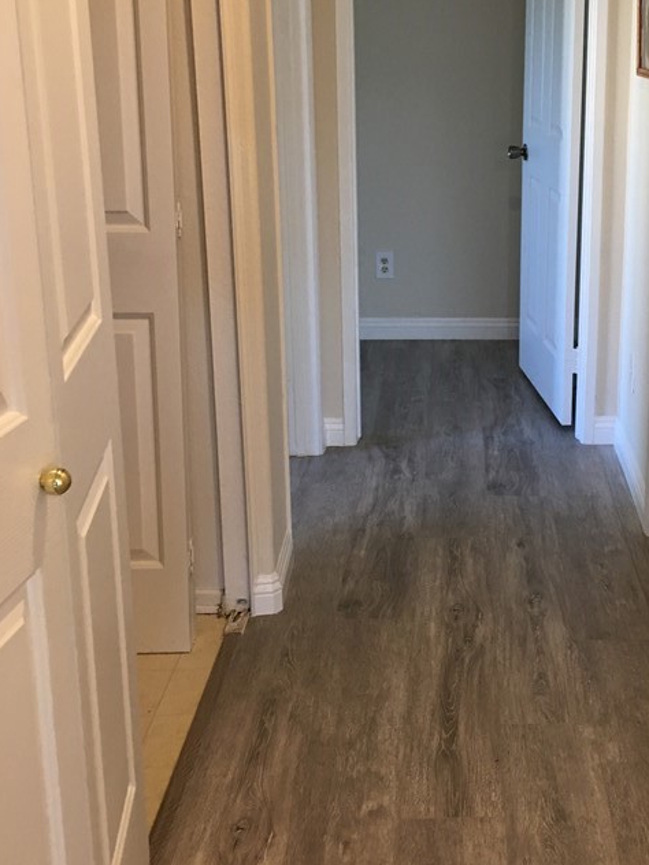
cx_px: 498
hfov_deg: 30.3
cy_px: 341
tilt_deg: -13.9
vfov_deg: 40.2
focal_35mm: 47
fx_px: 1175
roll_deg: -0.5
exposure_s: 1/15
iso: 50
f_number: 2.2
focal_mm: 4.15
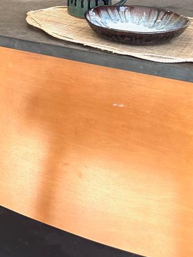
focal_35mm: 80
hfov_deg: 16.6
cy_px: -61
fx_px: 594
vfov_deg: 22.3
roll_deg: +3.0
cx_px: -104
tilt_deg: -10.4
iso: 64
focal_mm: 6.86
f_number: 1.78
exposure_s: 1/120
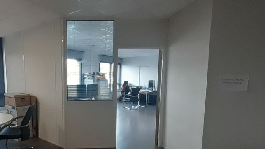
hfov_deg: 78.3
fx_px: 155
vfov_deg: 51.0
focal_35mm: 22
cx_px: 86
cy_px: 91
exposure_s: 1/50
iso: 250
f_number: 2.2
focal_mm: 1.13
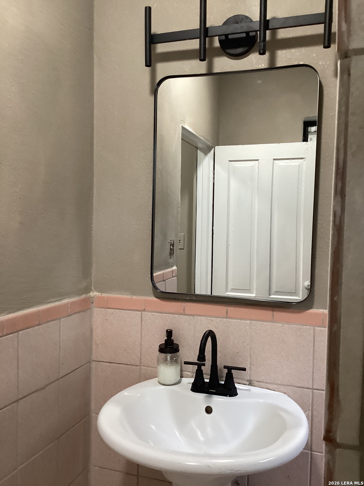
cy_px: 243
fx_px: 435
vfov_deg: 58.4
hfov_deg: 45.4
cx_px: 182
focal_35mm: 31
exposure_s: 1/60
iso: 200
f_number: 2.4
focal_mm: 3.3
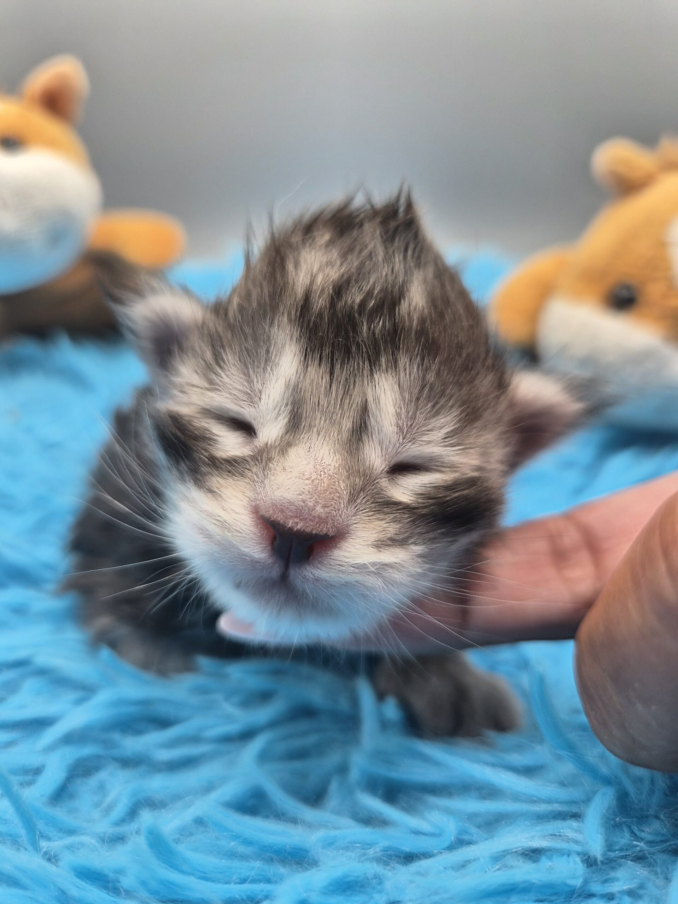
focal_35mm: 23
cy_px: 452
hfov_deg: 58.9
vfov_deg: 73.9
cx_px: 339
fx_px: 601
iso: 25
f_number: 1.8
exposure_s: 1/130
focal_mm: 5.4
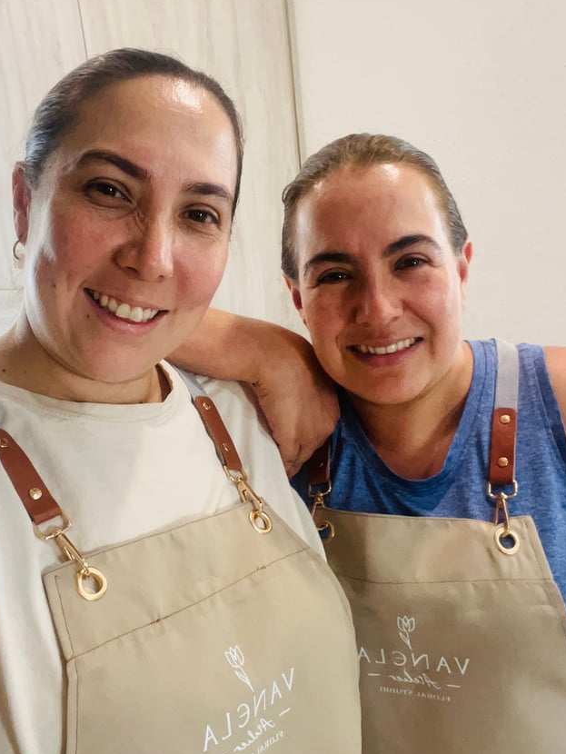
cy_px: 343
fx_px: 806
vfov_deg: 50.1
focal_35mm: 37
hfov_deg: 38.6
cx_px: 237
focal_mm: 2.71
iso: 250
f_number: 2.2
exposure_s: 1/60
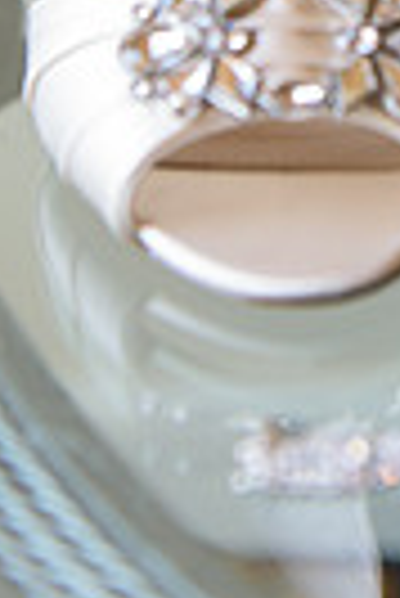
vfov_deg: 12.0
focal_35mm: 162
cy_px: -346
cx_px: 512
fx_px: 2693
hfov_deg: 8.4
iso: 640
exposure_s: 1/125
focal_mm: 48
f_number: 3.2
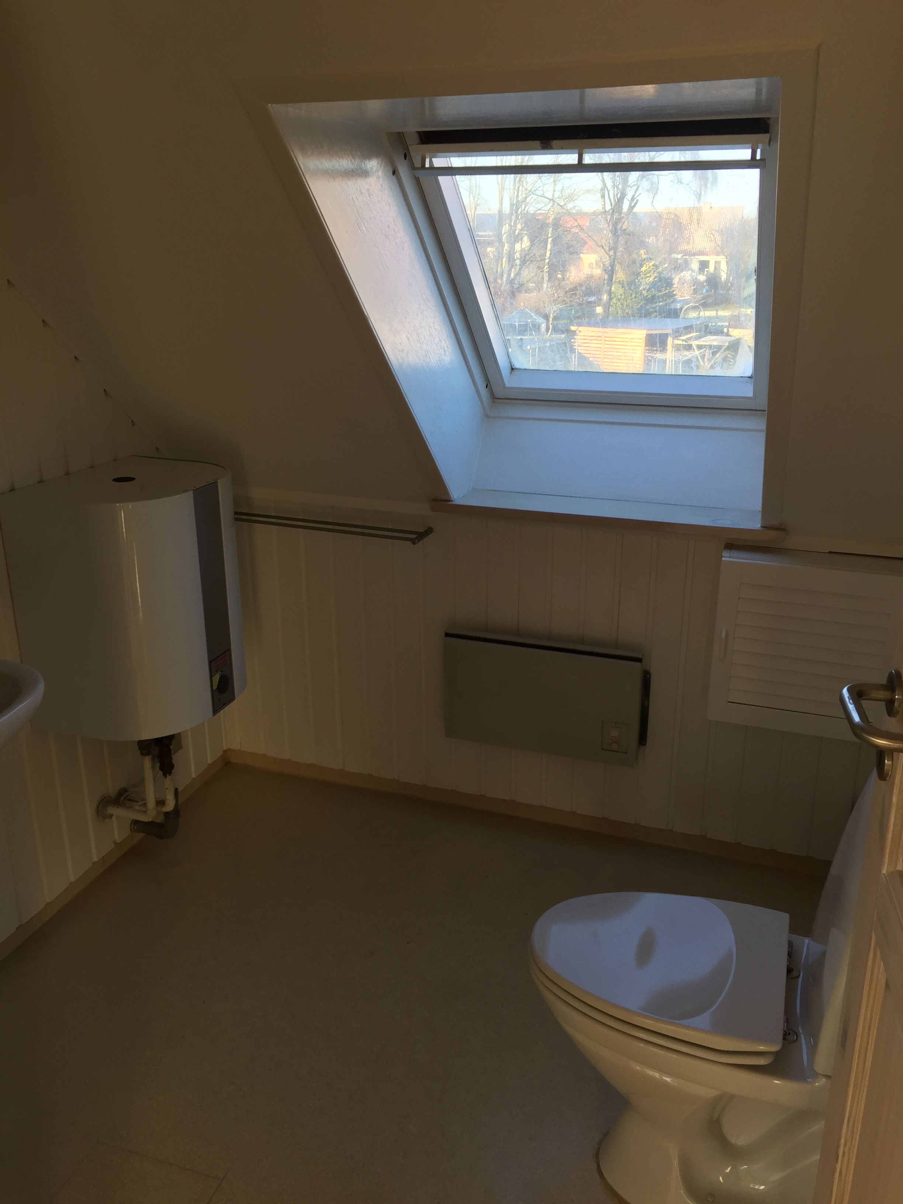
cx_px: 452
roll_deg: +0.3
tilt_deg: -17.2
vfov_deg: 61.7
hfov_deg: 48.2
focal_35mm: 29
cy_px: 602
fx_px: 1009
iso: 32
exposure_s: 1/100
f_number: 2.2
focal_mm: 4.15
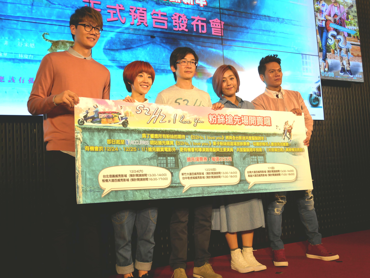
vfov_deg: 37.7
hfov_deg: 49.0
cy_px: 139
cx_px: 185
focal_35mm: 38
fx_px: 406
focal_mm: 19
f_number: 4.3
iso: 200
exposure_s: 1/100
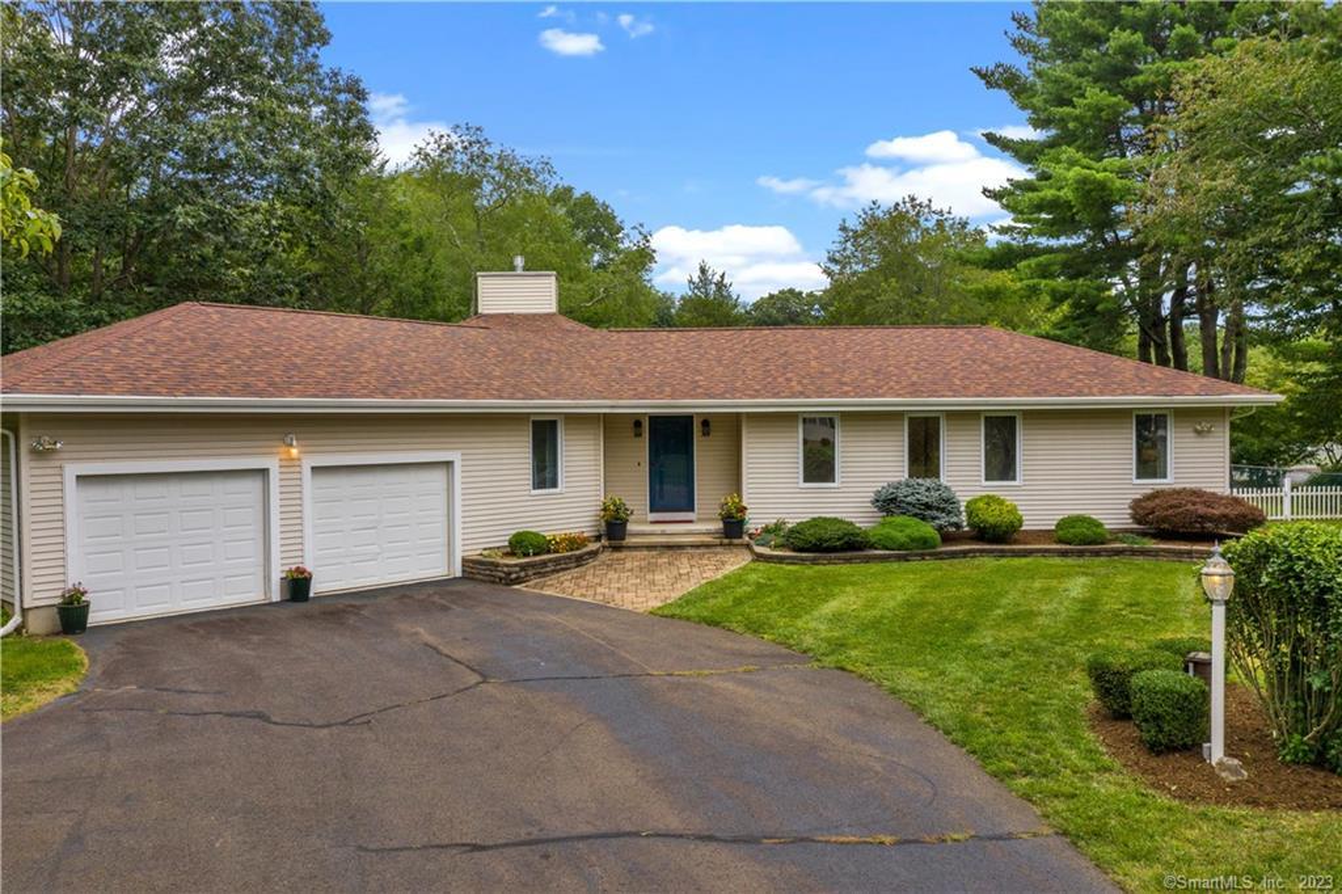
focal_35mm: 28
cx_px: 671
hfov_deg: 65.5
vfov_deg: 46.4
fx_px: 1043
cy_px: 447
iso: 100
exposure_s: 1/200
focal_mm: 10.26
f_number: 5.6
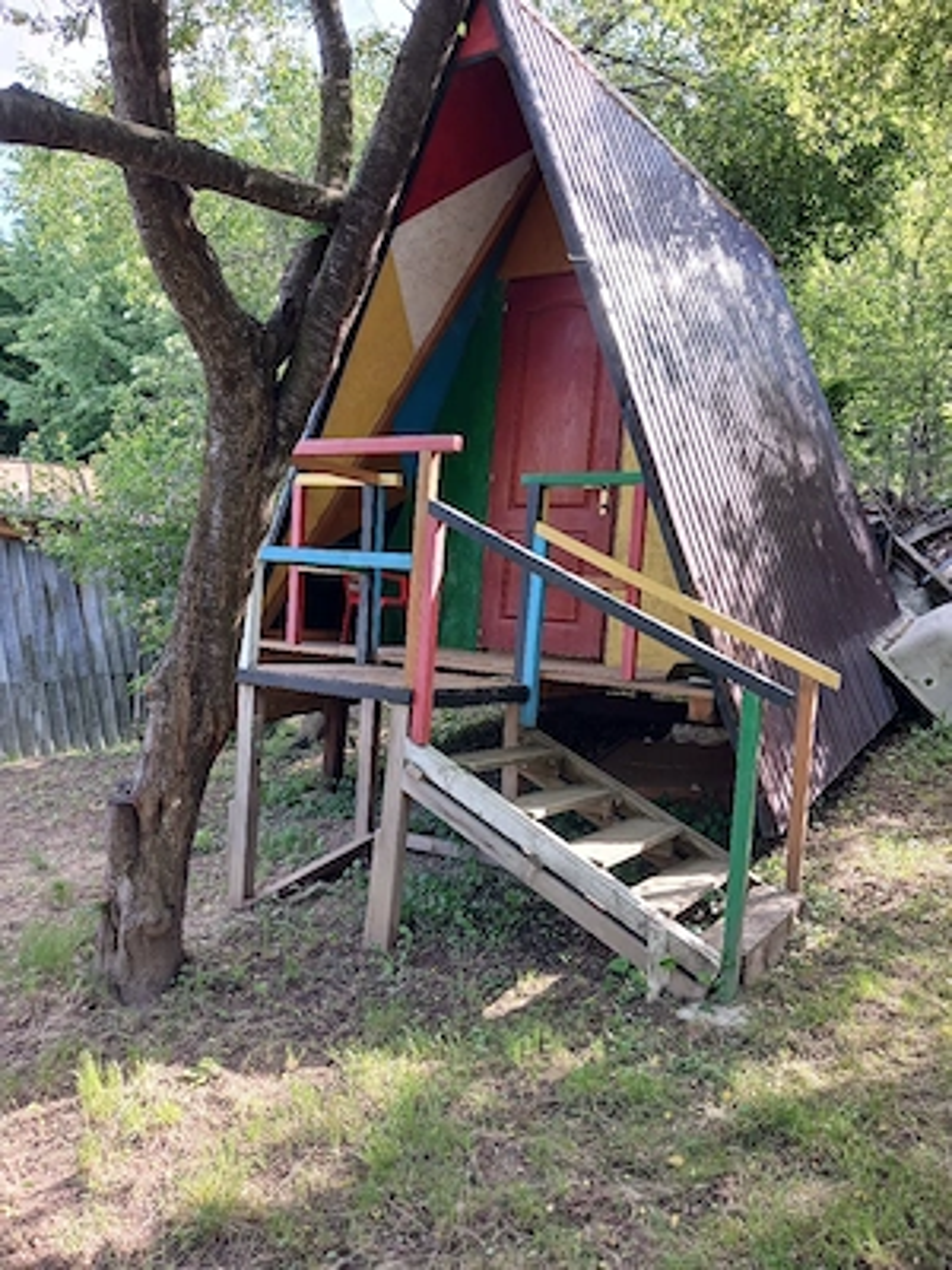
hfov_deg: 51.4
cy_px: 635
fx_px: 990
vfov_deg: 65.3
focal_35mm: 27
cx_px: 476
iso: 25
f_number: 1.8
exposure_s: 1/50.3
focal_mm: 3.98
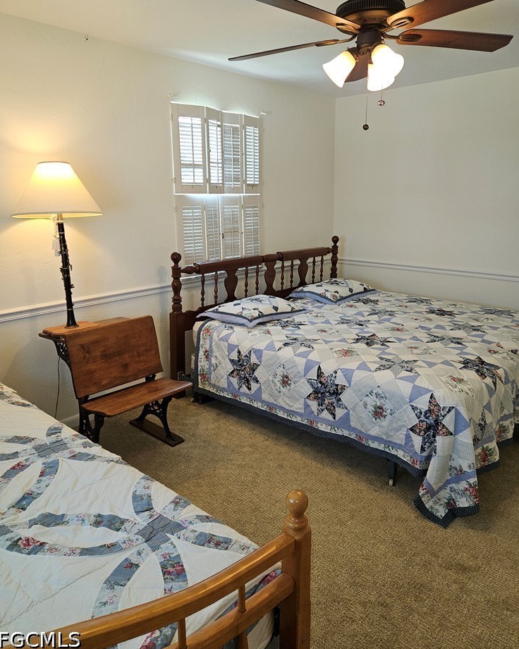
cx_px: 263
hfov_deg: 56.8
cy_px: 295
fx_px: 480
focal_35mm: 25
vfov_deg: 68.0
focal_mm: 5.4
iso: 64
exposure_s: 1/60
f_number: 1.8
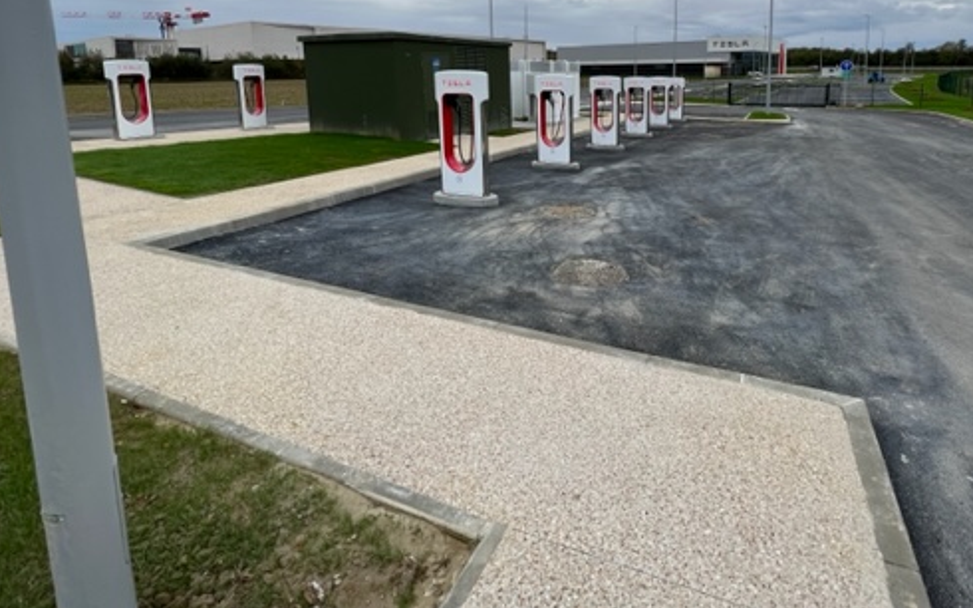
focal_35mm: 18
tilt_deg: -7.6
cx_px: 582
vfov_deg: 60.6
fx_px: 477
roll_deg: +0.2
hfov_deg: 90.0
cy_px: 137
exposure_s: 1/461
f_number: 1.8
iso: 32
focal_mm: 1.57
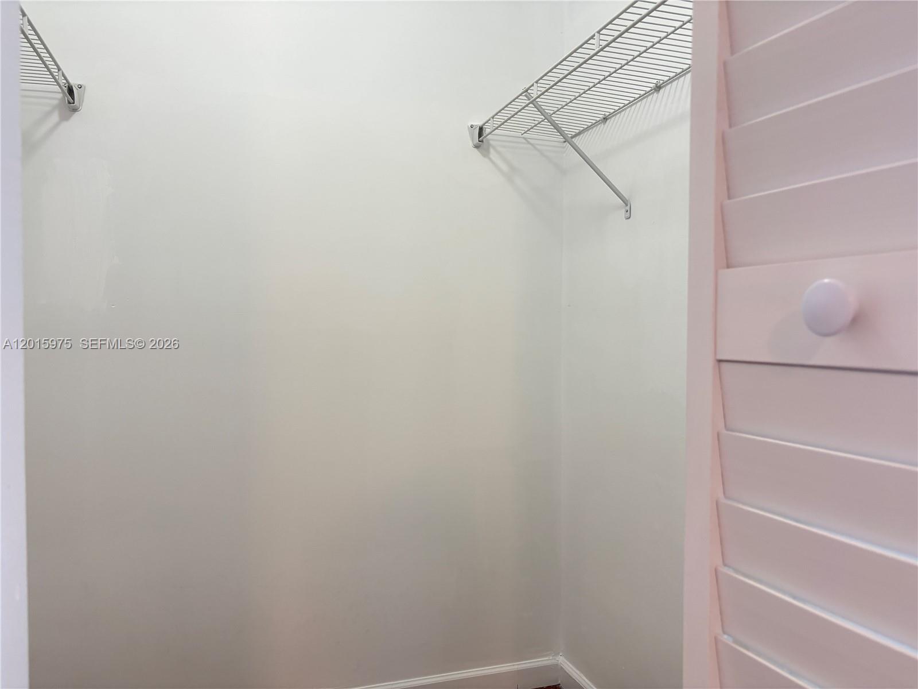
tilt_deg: -1.0
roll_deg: +0.6
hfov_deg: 67.3
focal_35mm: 26
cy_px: 344
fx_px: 690
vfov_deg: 53.1
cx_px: 459
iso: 125
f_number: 1.6
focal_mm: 5.96
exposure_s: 1/60
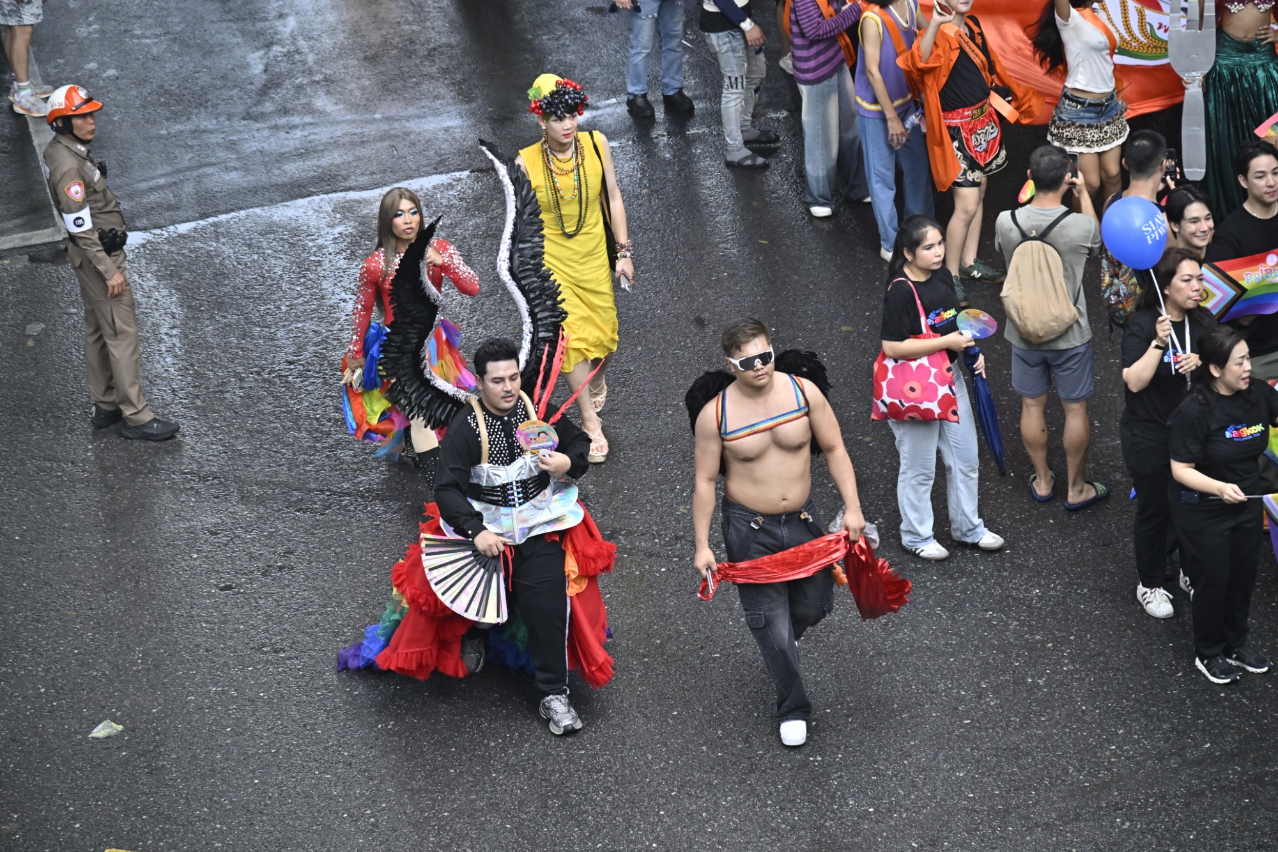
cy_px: 426
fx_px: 4259
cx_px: 639
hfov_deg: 17.1
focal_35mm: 120
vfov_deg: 11.4
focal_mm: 120
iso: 800
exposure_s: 1/1000
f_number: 4
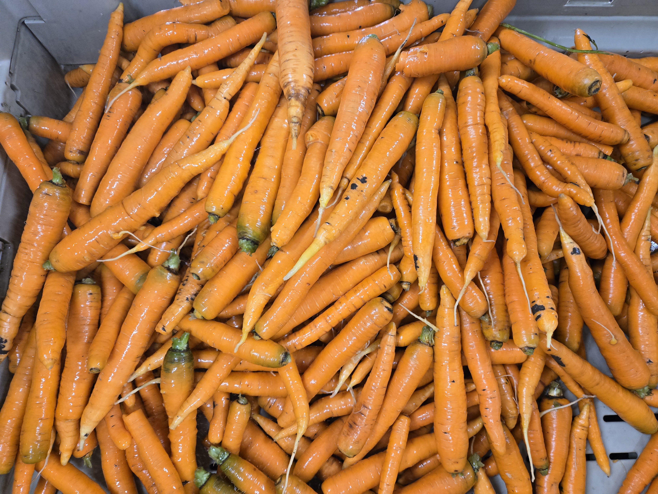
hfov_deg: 73.9
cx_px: 329
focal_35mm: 23
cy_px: 247
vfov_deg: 58.9
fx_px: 437
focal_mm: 5.4
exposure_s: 1/120
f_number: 1.8
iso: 400
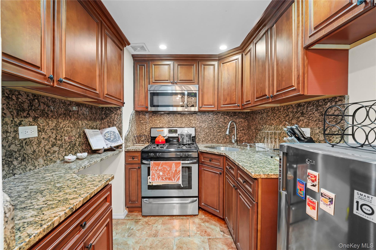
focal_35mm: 14
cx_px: 188
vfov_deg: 81.2
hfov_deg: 104.3
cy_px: 125
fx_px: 146
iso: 800
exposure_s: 1.3
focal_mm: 14
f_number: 9
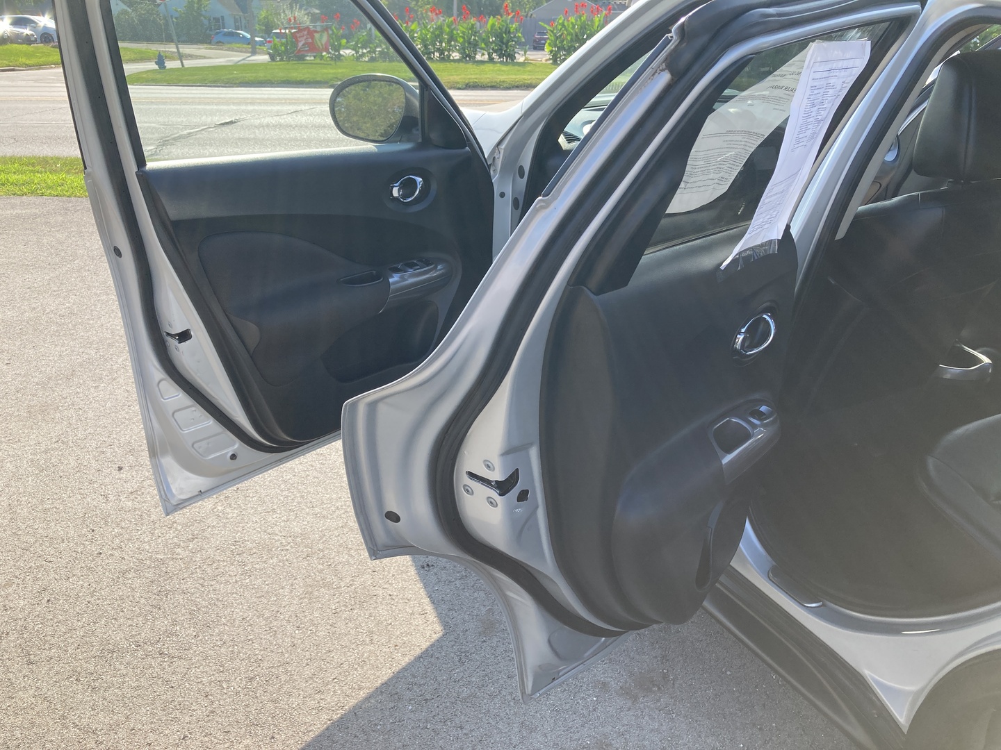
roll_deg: +1.1
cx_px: 500
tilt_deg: -20.4
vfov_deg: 49.7
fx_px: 810
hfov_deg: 63.4
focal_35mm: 28
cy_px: 375
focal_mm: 3.99
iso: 20
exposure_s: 1/665
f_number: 1.8
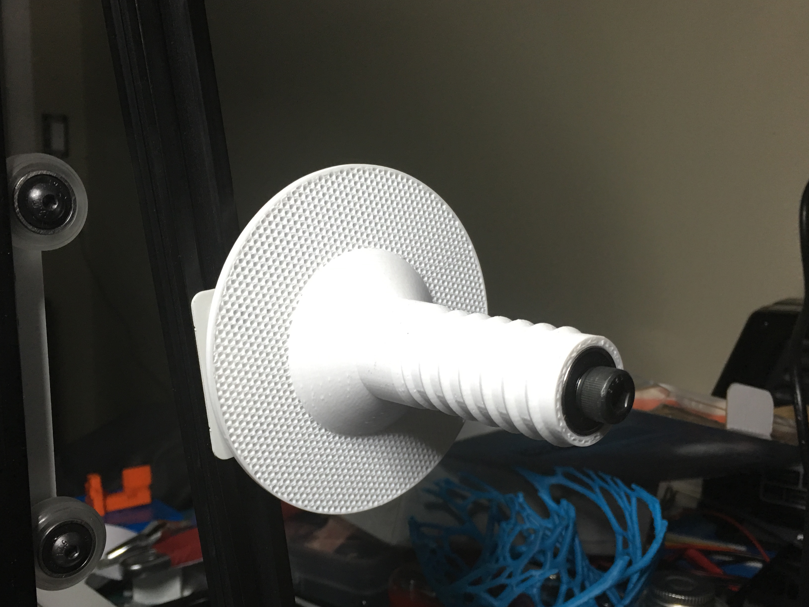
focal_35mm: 36
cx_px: 398
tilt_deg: -8.1
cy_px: 350
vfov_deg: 39.6
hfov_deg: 51.4
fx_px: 841
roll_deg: -1.9
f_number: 2.2
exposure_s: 1/15
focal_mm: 4.15
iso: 50
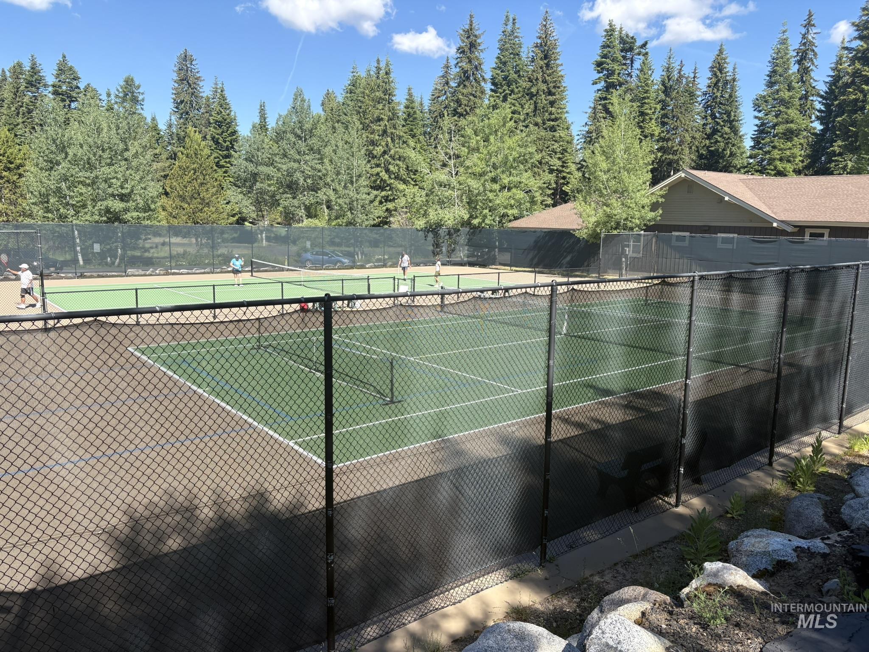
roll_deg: -0.1
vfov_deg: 53.1
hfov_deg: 67.3
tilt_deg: -9.0
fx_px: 653
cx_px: 434
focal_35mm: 26
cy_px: 326
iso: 50
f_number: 1.6
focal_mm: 5.96
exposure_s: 1/1217
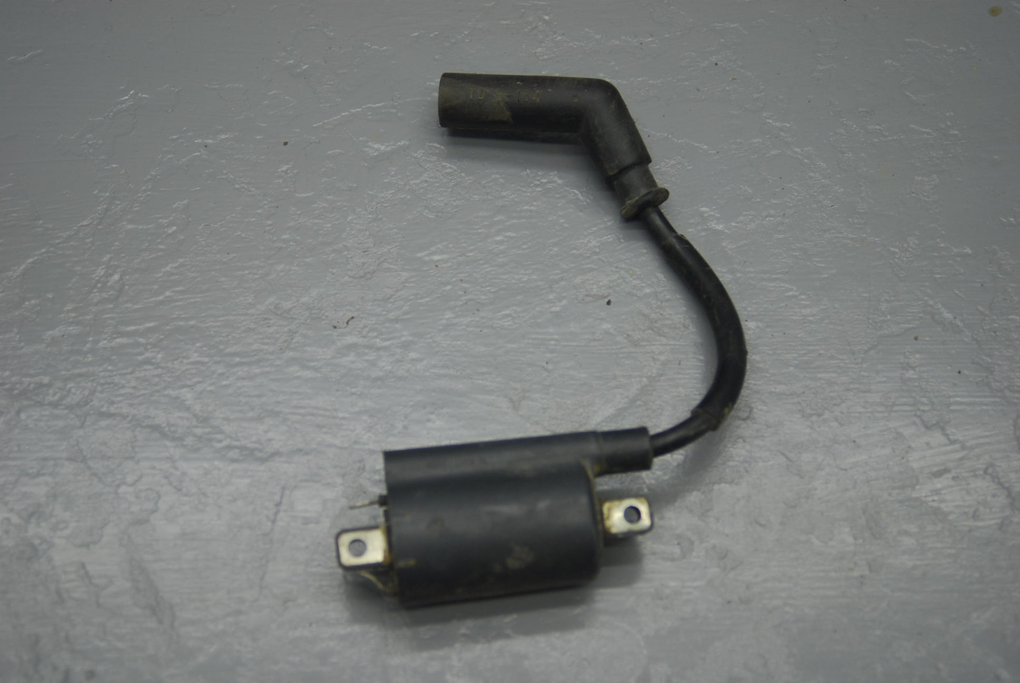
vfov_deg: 20.7
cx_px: 510
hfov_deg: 30.5
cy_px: 342
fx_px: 1872
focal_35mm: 66
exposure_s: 1/60
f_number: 4
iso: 280
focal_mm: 44
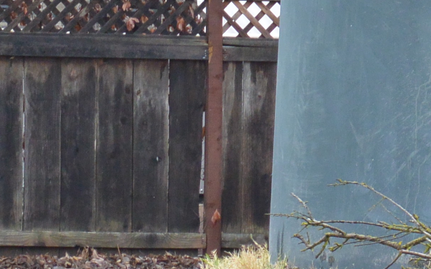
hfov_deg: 1.8
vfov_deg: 1.1
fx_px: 13567
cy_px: 49
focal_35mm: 1155
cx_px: 558
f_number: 5.6
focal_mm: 110
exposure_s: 1/250
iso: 400
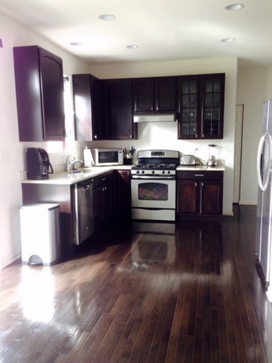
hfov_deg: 42.9
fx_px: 346
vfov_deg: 55.4
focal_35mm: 33
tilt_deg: -4.5
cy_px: 182
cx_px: 136
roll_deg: -0.8
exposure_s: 1/20
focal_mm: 4.12
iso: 80
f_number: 2.4
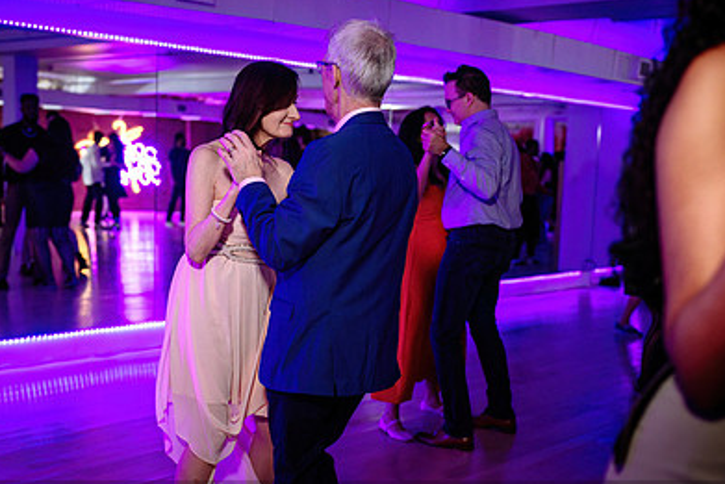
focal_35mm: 49
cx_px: 306
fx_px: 987
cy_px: 288
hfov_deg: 40.2
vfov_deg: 27.5
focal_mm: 33
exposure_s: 1/200
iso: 2000
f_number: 2
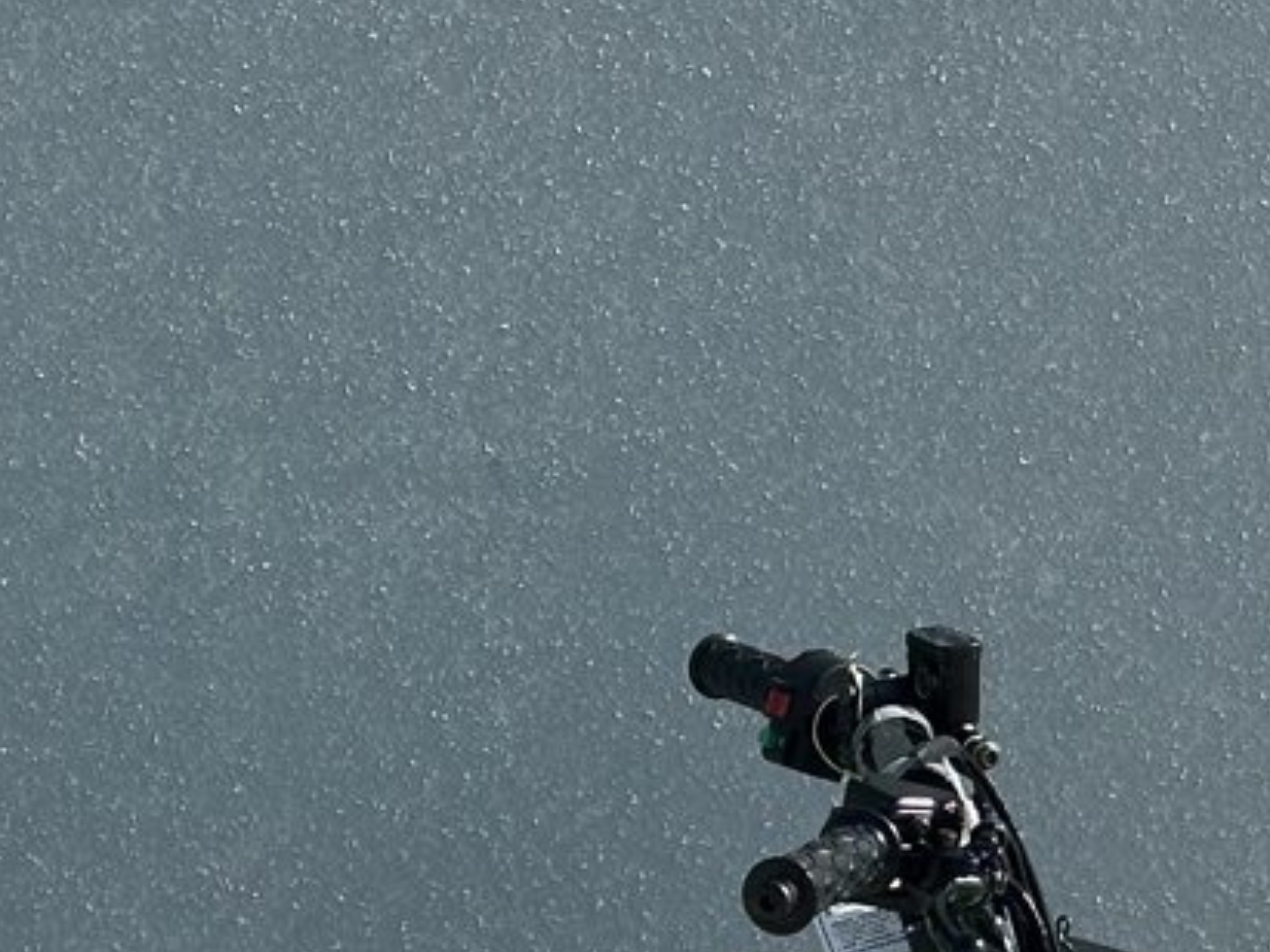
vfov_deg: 7.7
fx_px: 6859
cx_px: 414
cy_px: 1728
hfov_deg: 10.6
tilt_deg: -14.2
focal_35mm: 187
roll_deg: +1.4
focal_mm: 6.86
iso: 64
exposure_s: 1/3367
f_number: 1.78
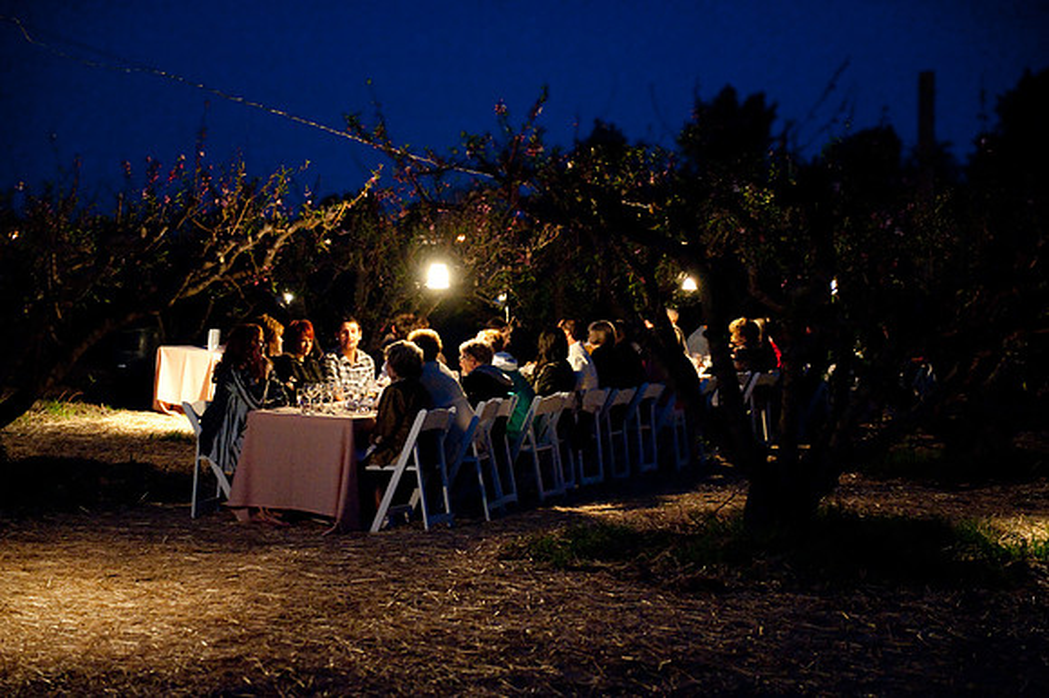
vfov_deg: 19.4
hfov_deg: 28.9
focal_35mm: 70
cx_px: 524
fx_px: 2038
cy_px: 349
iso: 3200
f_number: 2.8
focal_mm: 70
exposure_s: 1/60
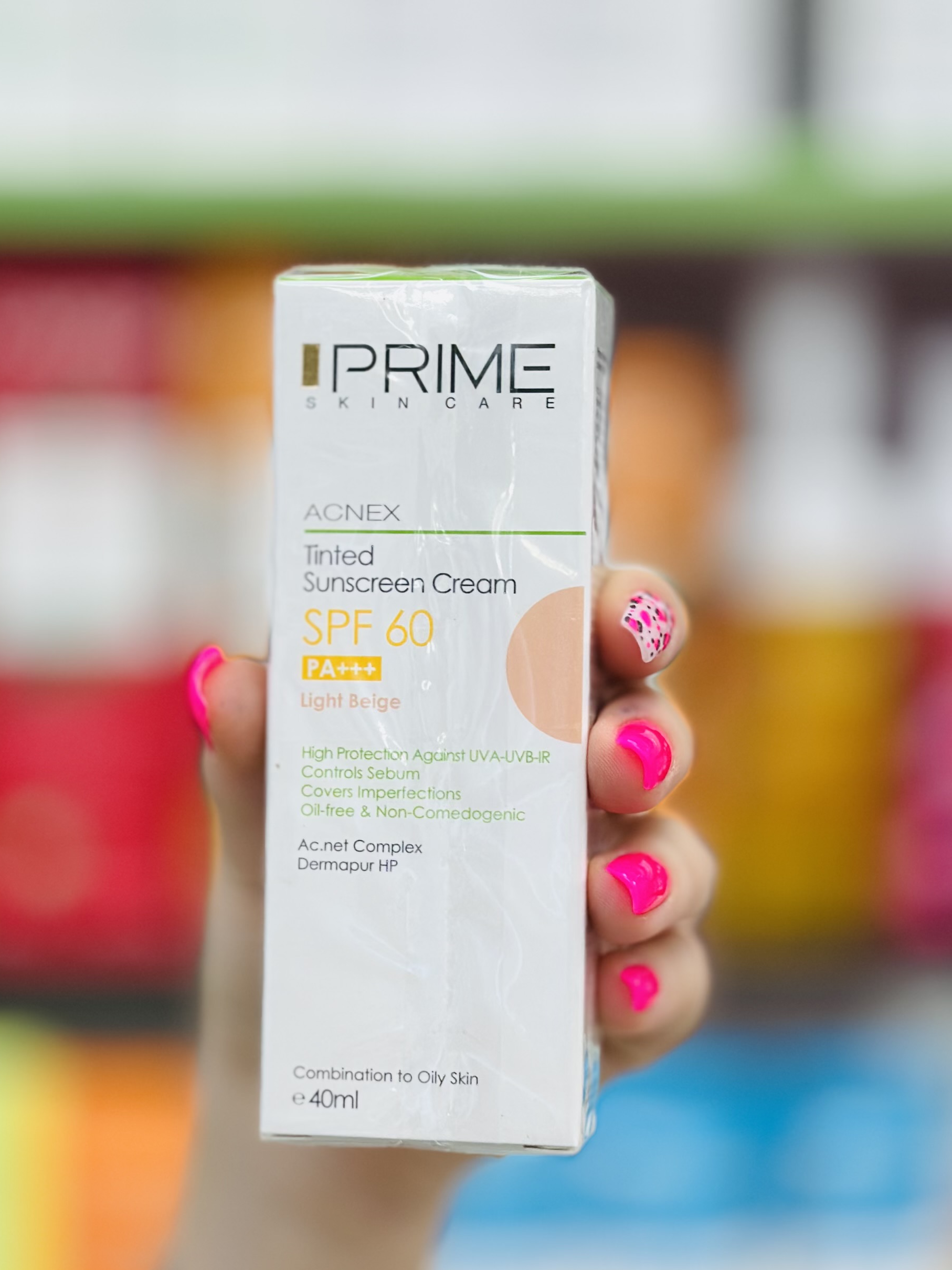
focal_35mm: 80
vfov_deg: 24.4
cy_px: 689
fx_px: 2934
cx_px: 459
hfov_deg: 18.4
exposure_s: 1/139
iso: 64
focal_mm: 6.86
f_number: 1.78
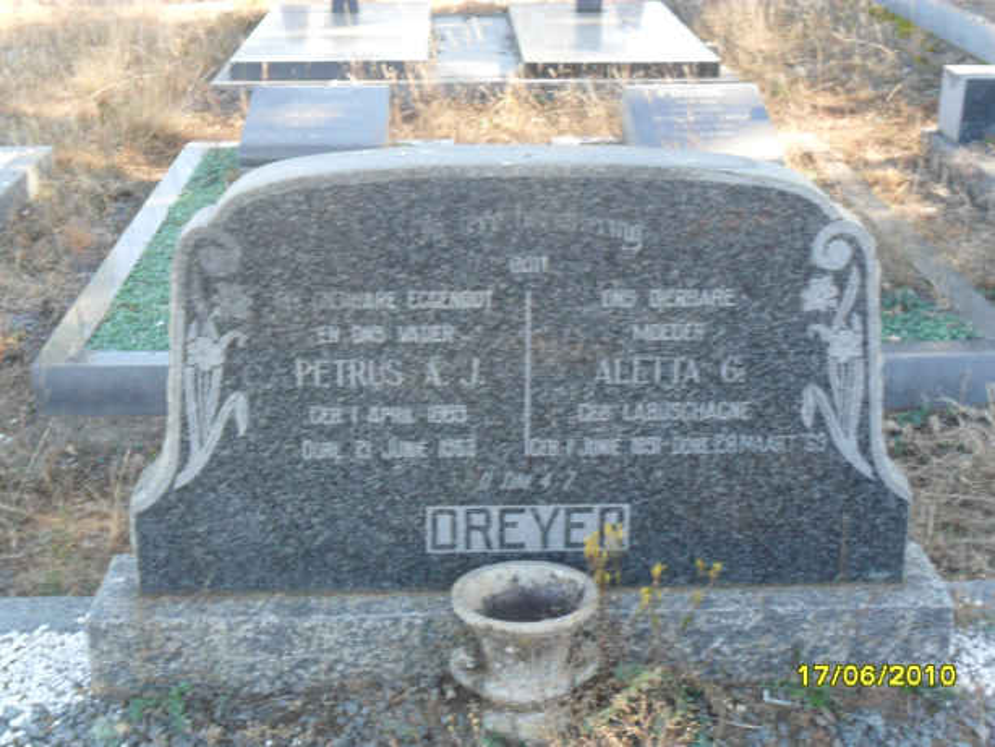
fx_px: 1495
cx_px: 498
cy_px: 374
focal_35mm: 52
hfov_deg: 36.8
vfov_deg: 28.1
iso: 200
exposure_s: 1/60
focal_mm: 9.3
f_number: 5
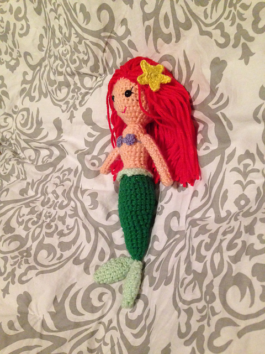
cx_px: 132
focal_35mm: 33
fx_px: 337
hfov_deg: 42.9
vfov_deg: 55.4
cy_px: 177
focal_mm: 4.12
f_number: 2.4
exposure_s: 1/15
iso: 500
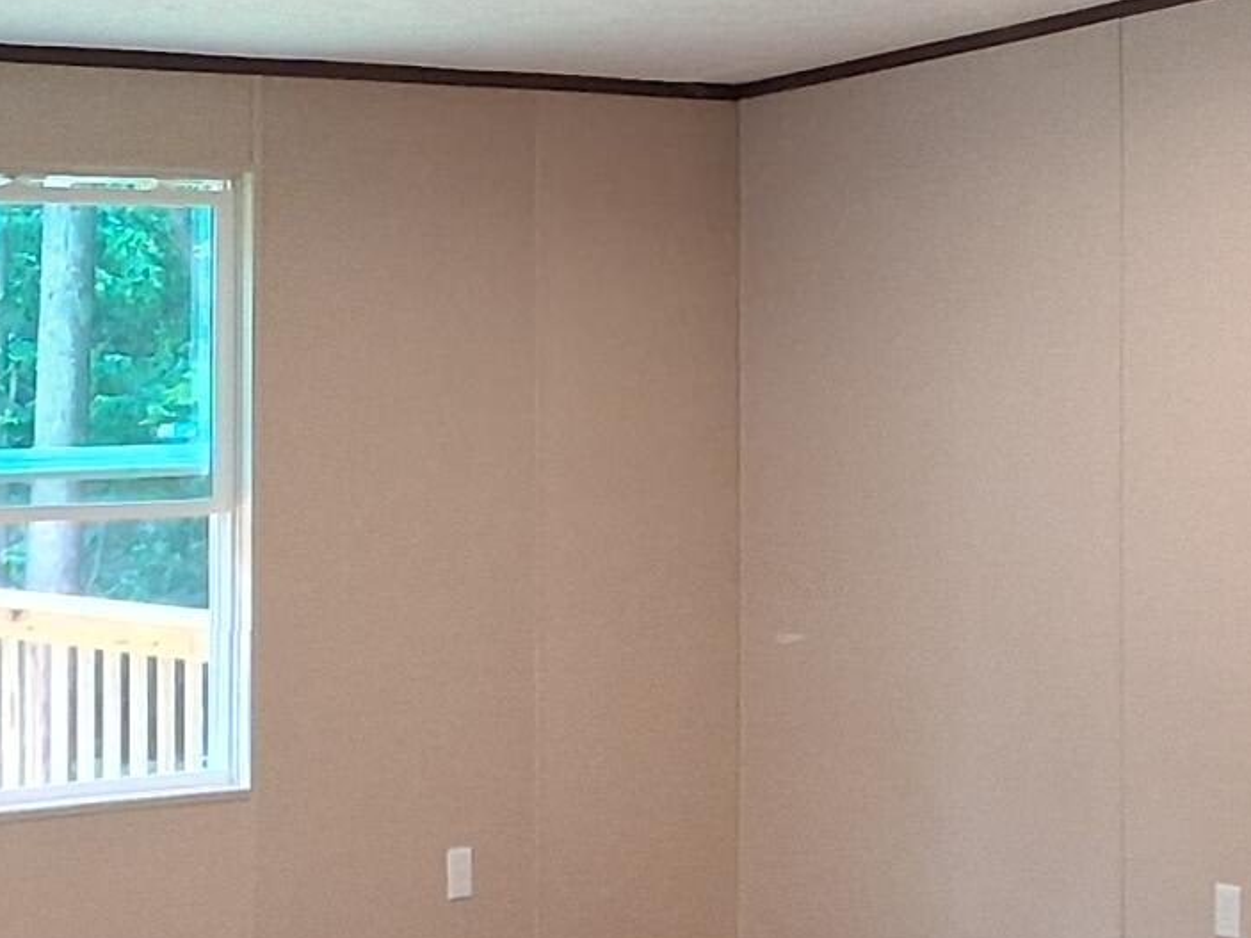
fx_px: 4011
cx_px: 614
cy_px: 288
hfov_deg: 17.7
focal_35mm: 111
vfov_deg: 13.3
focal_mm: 3.98
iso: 500
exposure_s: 1/60
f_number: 1.8
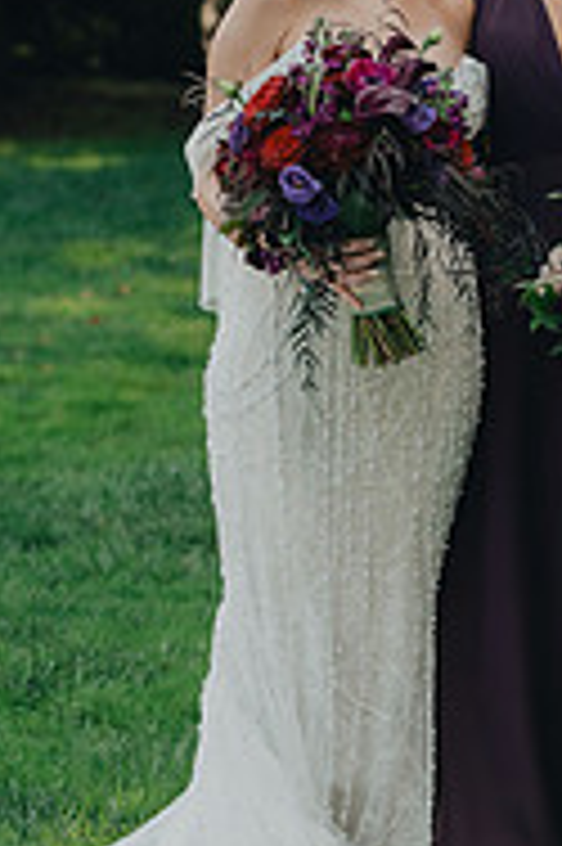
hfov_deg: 6.6
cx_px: 450
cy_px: 153
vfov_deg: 10.0
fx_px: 4832
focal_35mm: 206
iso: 800
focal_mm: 86
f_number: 4
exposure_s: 1/800
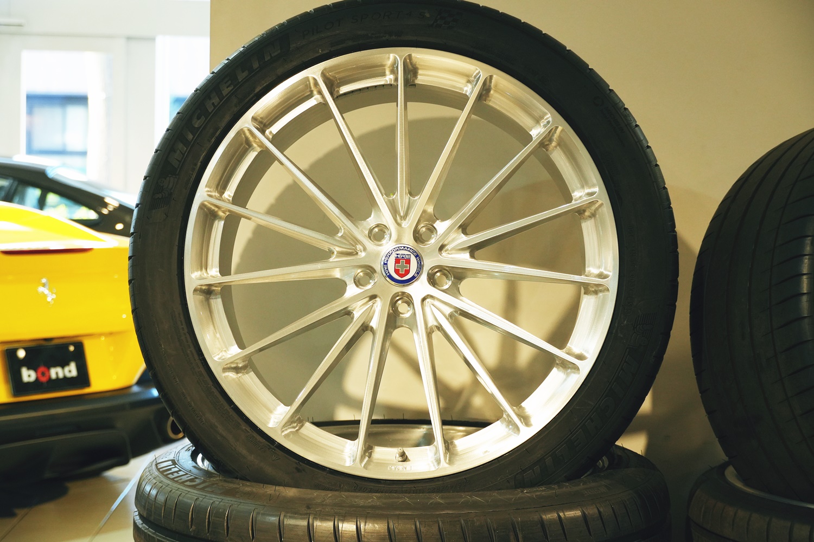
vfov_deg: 18.5
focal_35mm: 74
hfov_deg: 27.5
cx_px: 407
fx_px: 1662
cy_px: 271
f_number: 5
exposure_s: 1/80
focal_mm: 49
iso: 1250
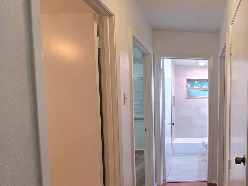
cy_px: 122
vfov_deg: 53.9
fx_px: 179
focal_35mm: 25
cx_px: 220
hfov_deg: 59.8
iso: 200
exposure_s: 1/60.2
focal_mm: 2.2
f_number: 1.9
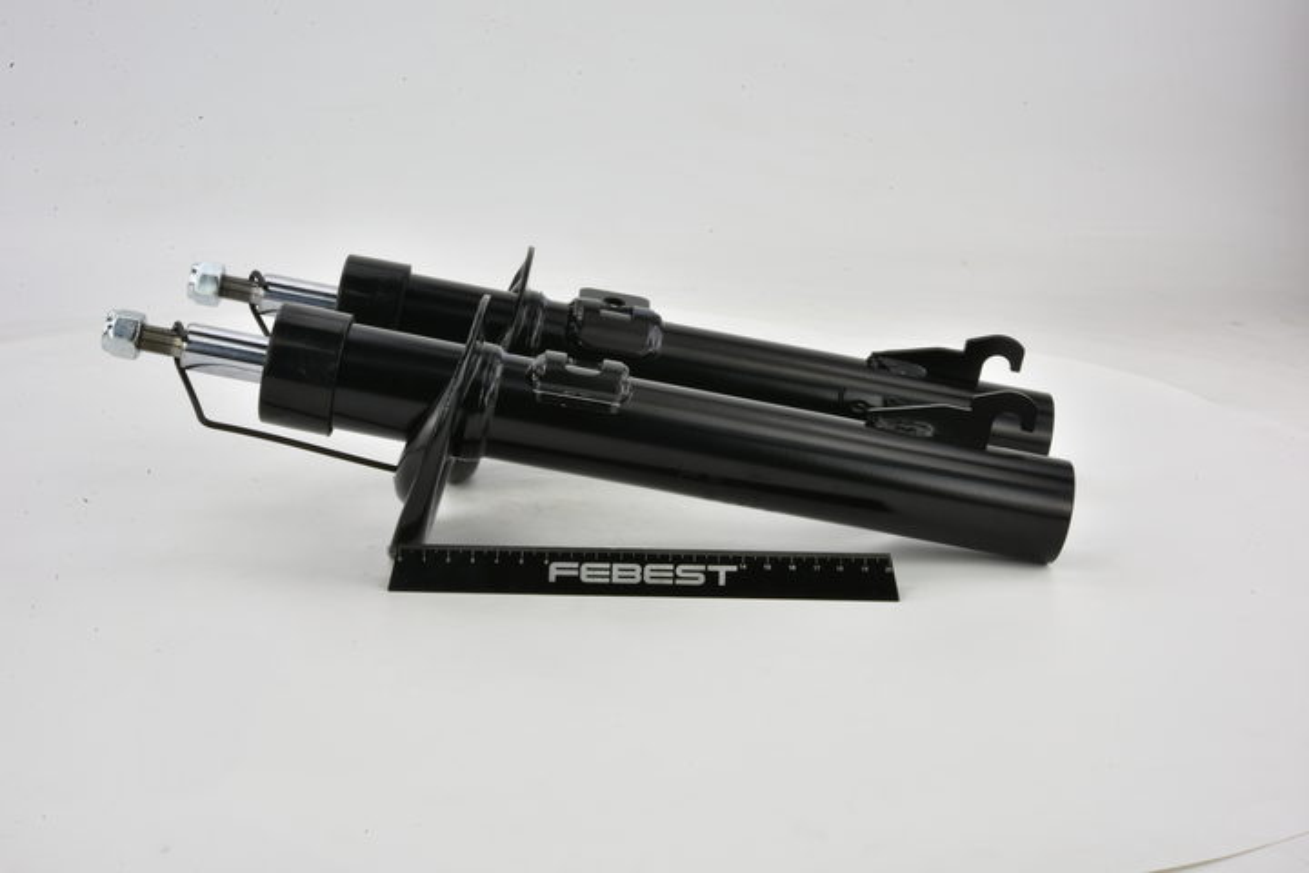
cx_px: 654
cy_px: 436
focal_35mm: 60
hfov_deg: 33.4
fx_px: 2181
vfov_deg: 22.6
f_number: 32
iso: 64
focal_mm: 60
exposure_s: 1/2
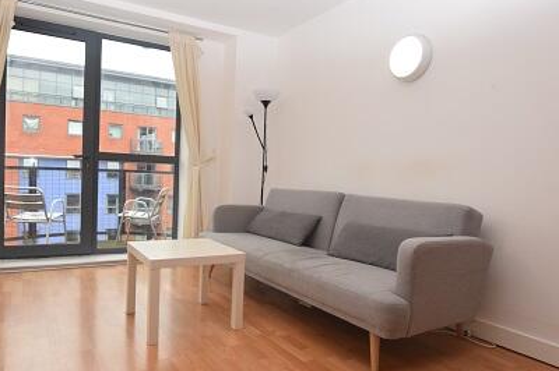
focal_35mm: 24
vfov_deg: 53.0
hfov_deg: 73.5
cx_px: 246
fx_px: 372
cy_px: 199
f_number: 5.6
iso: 450
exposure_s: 1/125
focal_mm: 10
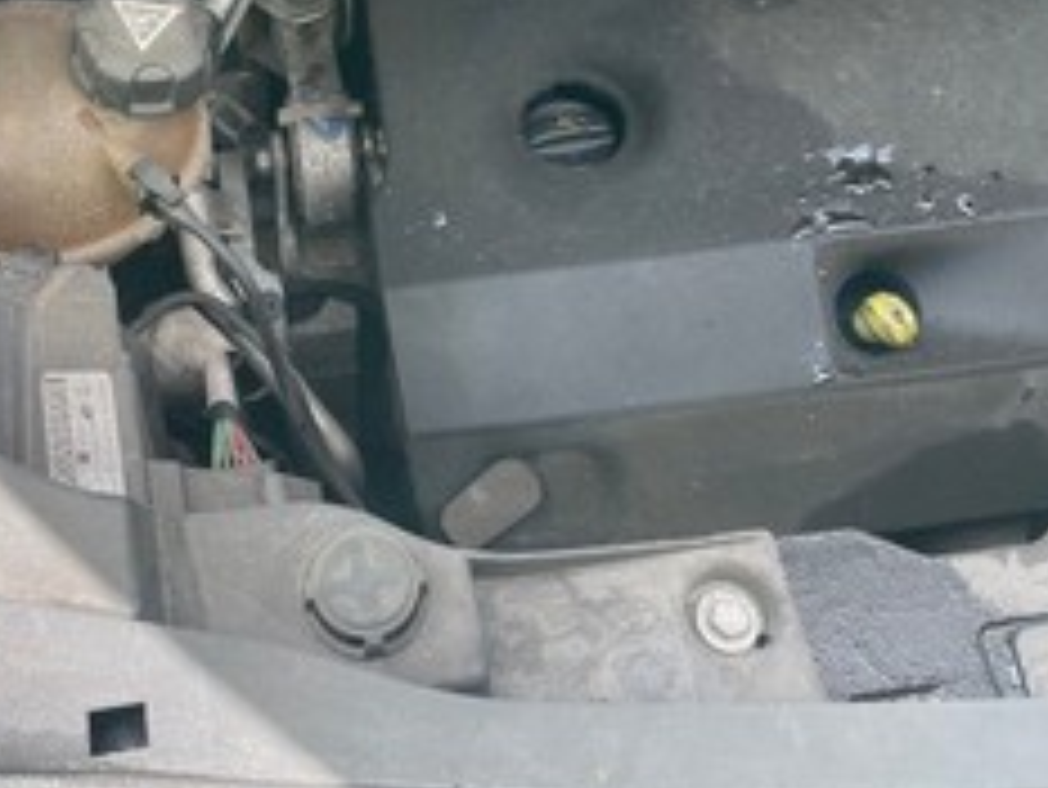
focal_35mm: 39
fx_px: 1181
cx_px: 292
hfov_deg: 46.5
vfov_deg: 36.4
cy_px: 248
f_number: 1.6
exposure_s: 1/545
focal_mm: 4.2
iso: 32
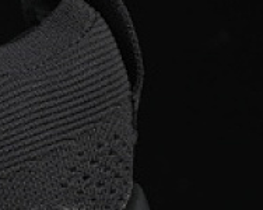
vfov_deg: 3.8
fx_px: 3149
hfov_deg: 4.7
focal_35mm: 405
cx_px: -326
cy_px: 99
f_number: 6.3
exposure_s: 1/60
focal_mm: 50
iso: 160
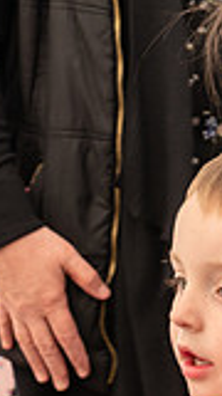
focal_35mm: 206
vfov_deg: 10.4
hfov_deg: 5.9
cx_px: 195
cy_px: 354
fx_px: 2156
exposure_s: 1/80
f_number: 8
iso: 360
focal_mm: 70
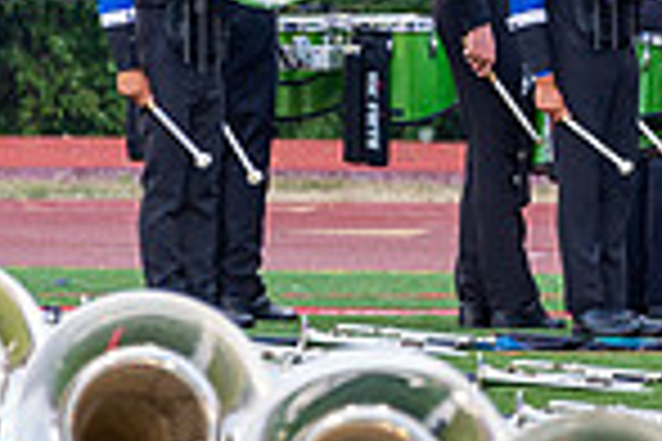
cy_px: -66
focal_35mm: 988
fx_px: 18167
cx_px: 727
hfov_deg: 2.1
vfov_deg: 1.4
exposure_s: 1/200
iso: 1100
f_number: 5.3
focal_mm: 220
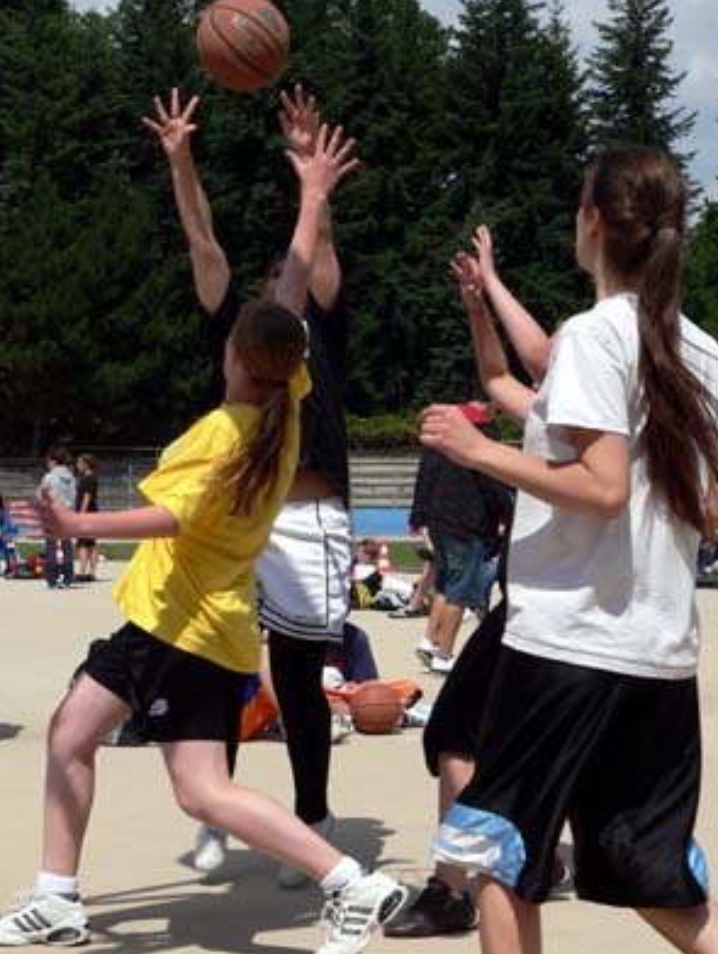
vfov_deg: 25.0
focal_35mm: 78
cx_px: 329
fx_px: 2152
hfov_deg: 18.9
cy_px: 538
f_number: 5.2
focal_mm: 11.4
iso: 80
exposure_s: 1/1000
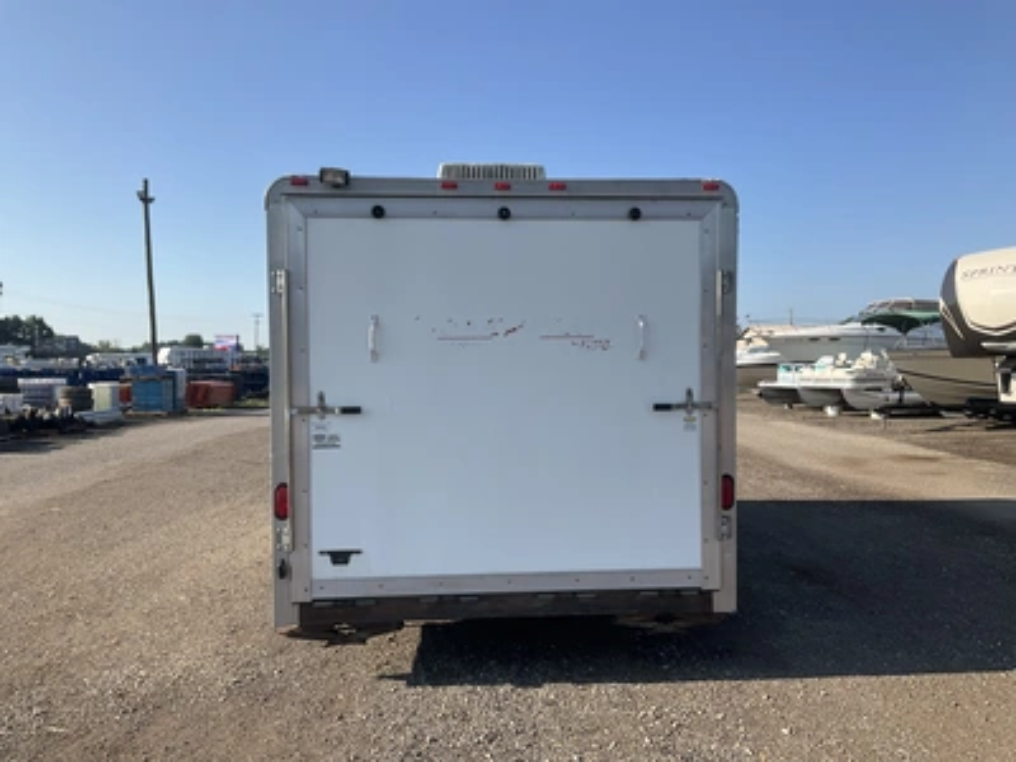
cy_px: 381
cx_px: 508
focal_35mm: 29
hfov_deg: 61.7
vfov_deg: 48.2
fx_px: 851
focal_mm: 3
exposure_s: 1/1490
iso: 25
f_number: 1.8
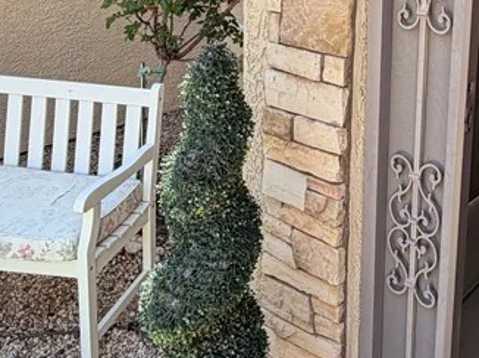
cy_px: 19
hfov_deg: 40.7
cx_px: 403
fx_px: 608
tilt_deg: -8.8
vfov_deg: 31.0
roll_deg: -2.8
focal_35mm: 44
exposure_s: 1/228
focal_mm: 2.22
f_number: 2.2
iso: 40
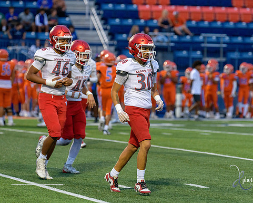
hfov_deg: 7.8
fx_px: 1865
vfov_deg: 6.2
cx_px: 134
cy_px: 102
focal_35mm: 249
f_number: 4
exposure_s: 1/800
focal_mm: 220
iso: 1250
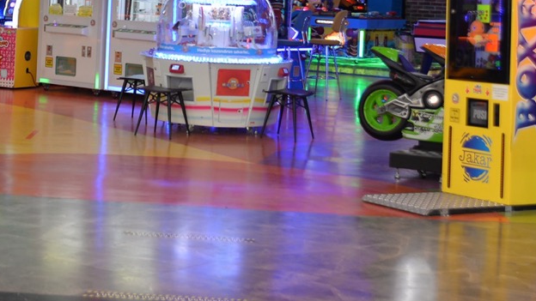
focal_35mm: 94
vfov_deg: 12.6
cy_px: -45
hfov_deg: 22.5
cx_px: 145
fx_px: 1336
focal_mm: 35
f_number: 3.2
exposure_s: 1/50
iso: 200
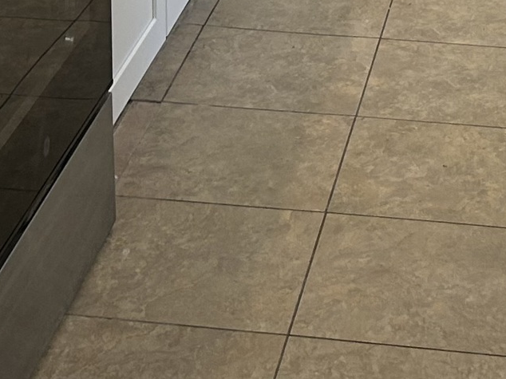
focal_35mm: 126
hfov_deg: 15.6
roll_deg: +0.3
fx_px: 1841
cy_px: -326
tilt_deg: -10.2
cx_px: 350
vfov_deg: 10.9
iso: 80
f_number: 1.5
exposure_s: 1/60
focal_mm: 5.7
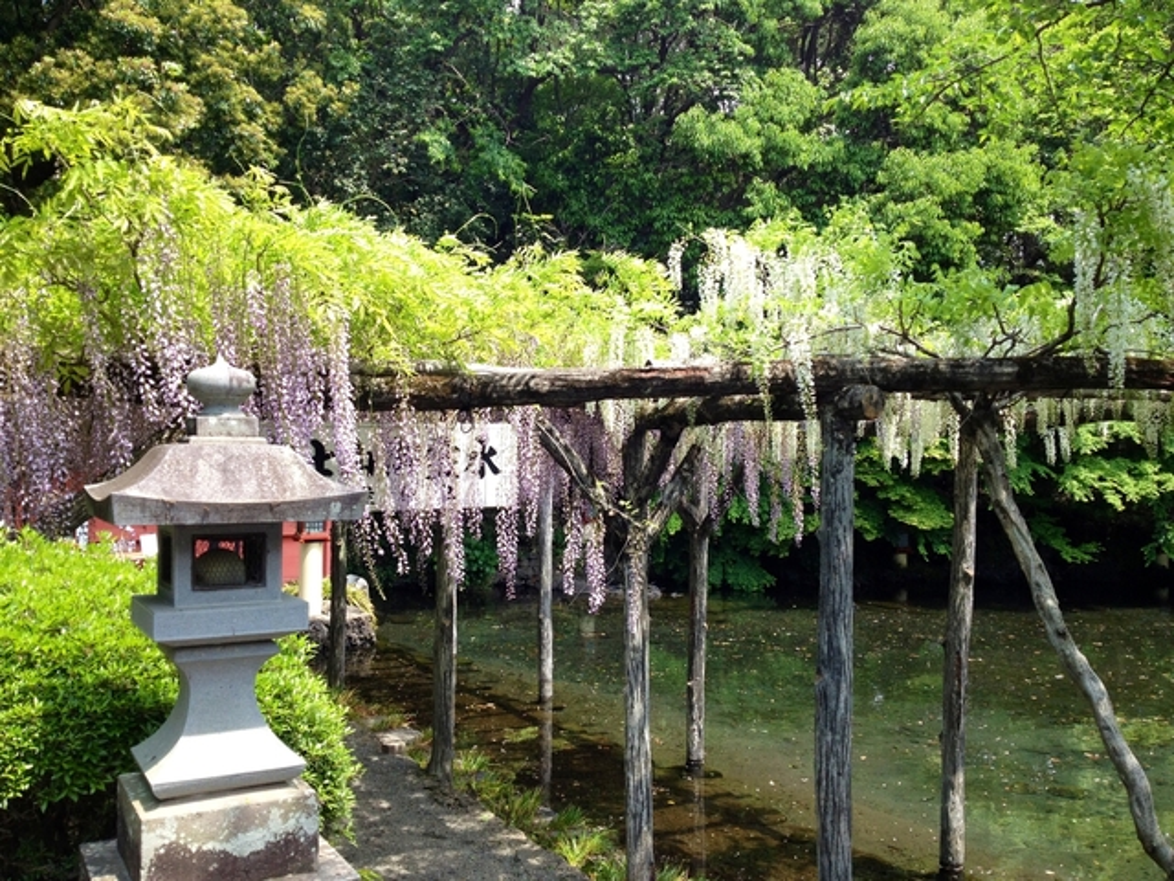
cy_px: 440
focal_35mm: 35
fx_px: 1187
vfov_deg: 40.7
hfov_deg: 52.6
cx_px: 587
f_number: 2.4
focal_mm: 4.28
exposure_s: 1/456
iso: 80
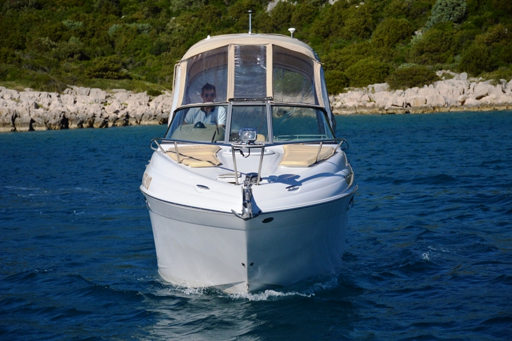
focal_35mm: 105
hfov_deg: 19.5
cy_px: 170
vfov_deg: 13.0
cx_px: 256
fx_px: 1492
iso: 250
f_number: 5
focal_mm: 70
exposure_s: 1/4000
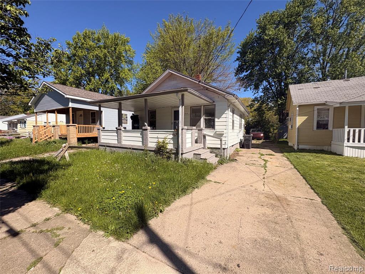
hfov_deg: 102.1
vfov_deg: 85.7
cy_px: 137
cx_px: 182
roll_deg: +0.0
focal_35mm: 14
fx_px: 148
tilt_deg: -2.4
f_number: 2.2
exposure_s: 1/2273
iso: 50
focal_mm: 2.22
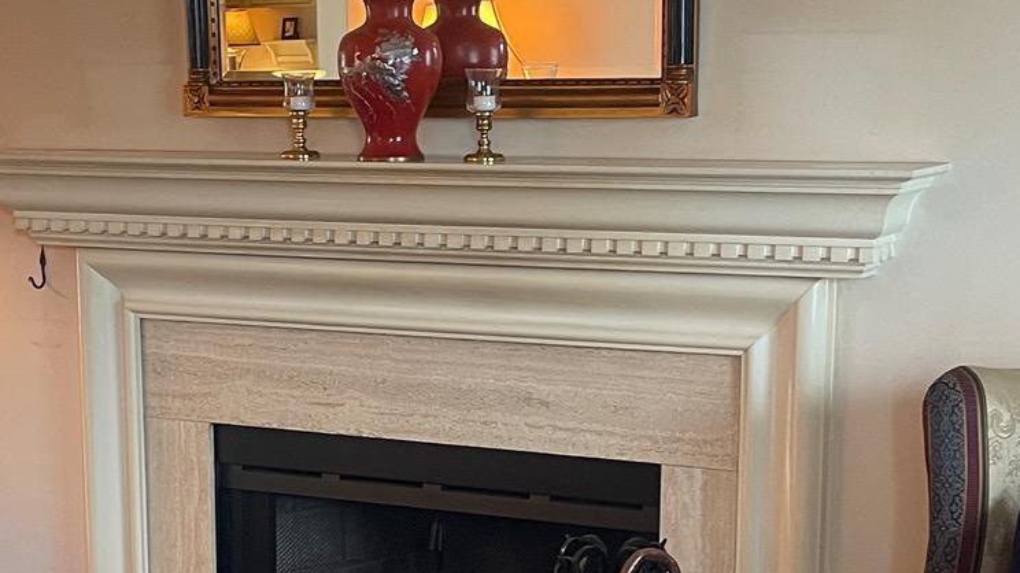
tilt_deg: -10.6
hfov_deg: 28.2
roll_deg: +0.5
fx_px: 2028
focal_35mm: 75
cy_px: 465
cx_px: 395
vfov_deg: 16.0
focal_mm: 5.1
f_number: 1.6
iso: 160
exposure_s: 1/60
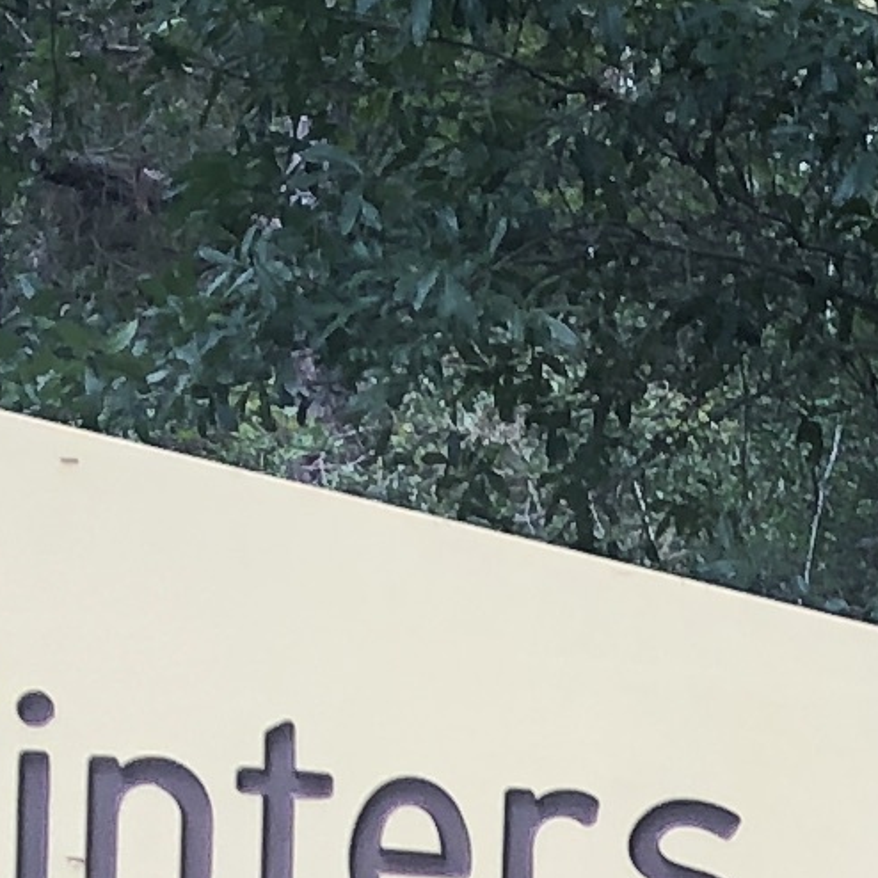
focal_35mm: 202
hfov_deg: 8.2
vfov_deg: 8.0
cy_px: 2051
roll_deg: -1.9
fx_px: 5797
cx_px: 1879
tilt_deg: -2.6
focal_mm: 3.99
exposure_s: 1/120
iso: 32
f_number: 1.8
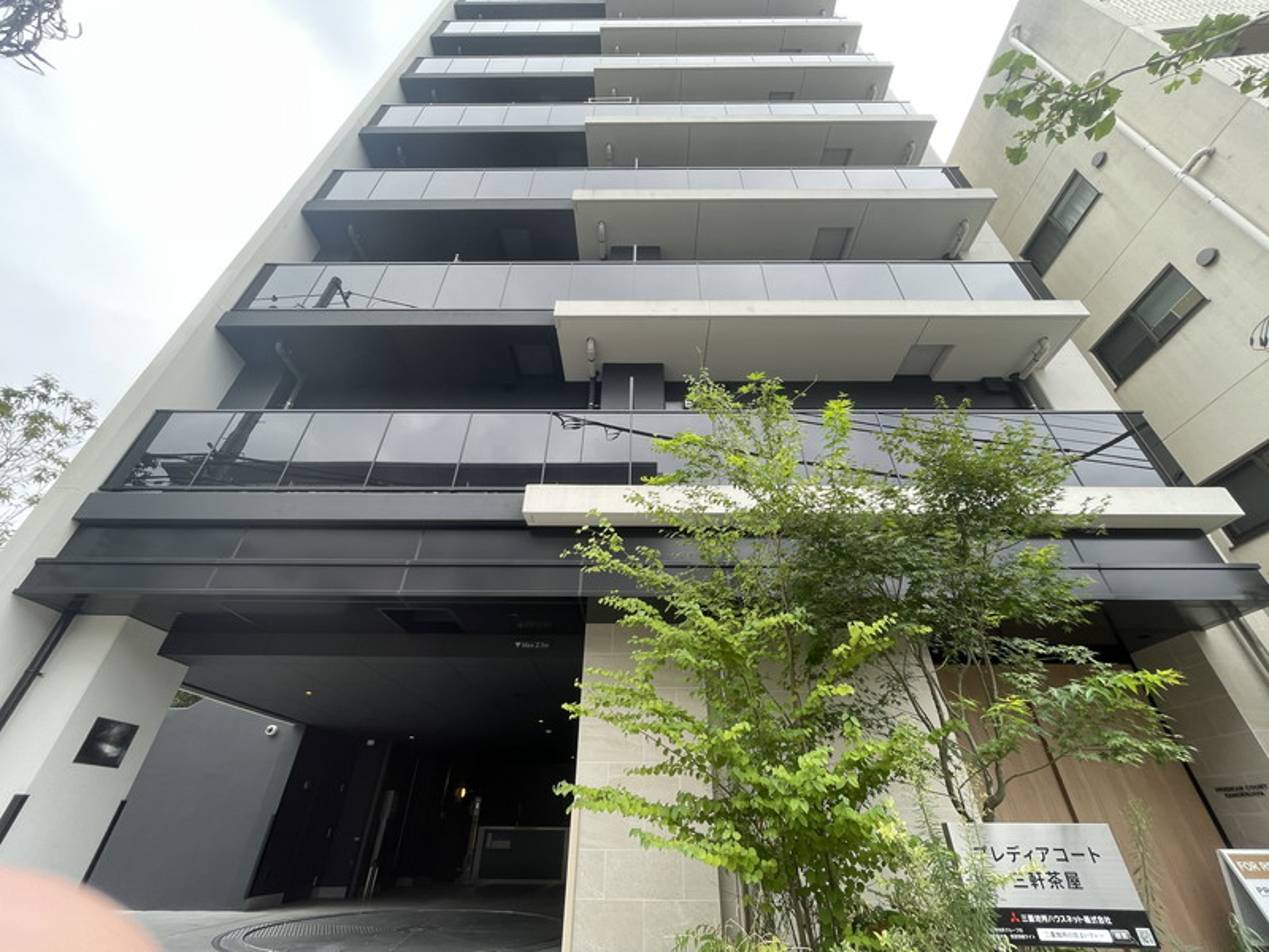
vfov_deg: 85.7
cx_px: 634
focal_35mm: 14
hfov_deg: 102.1
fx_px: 513
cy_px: 476
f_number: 2.4
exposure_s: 1/151
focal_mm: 1.55
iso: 25
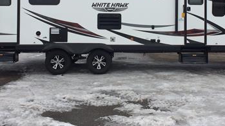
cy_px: 13
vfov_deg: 20.3
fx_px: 346
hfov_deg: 36.0
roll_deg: +1.2
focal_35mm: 58
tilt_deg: -2.0
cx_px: 124
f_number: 2.2
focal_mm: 4.15
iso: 32
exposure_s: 1/1642
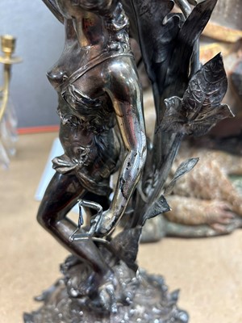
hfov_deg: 53.1
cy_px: 162
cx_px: 121
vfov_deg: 67.3
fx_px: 242
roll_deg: -0.5
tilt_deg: -35.3
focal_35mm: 26
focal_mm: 5.7
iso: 125
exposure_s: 1/50
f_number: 1.5
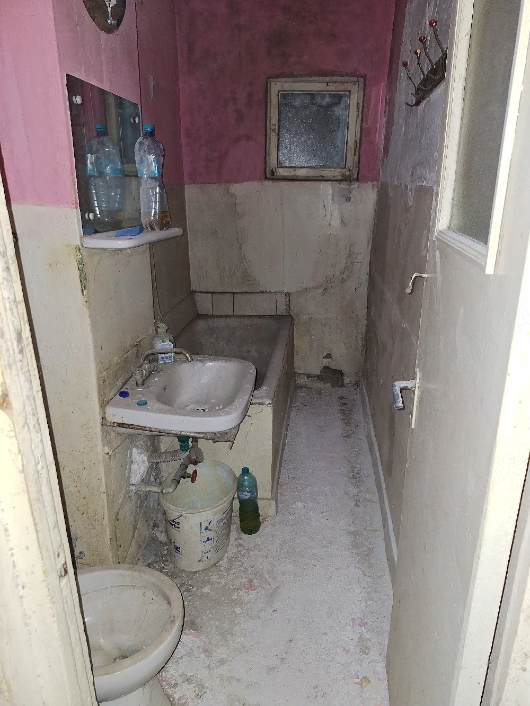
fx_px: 469
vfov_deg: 73.9
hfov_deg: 58.9
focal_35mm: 23
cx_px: 265
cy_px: 353
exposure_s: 1/33
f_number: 1.8
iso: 250
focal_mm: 5.54
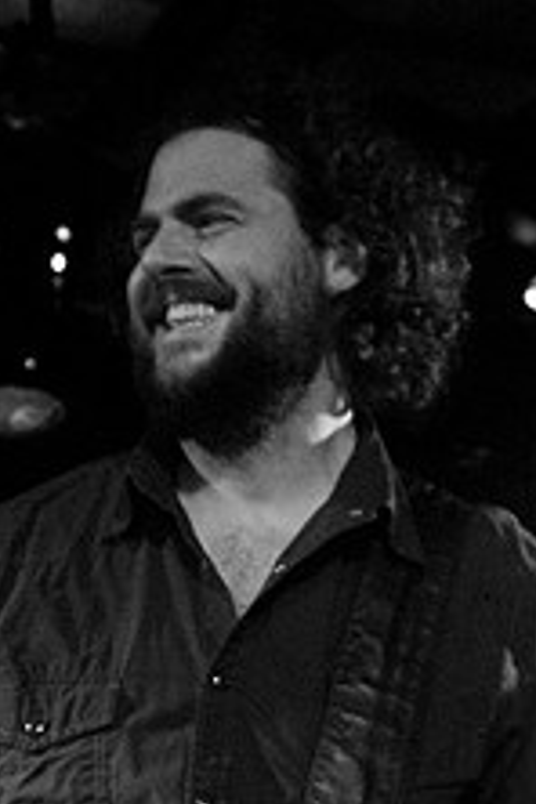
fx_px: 3930
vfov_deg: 11.6
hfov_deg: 7.8
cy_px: 753
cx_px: 150
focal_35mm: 176
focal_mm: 58
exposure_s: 1/40
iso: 800
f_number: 2.8
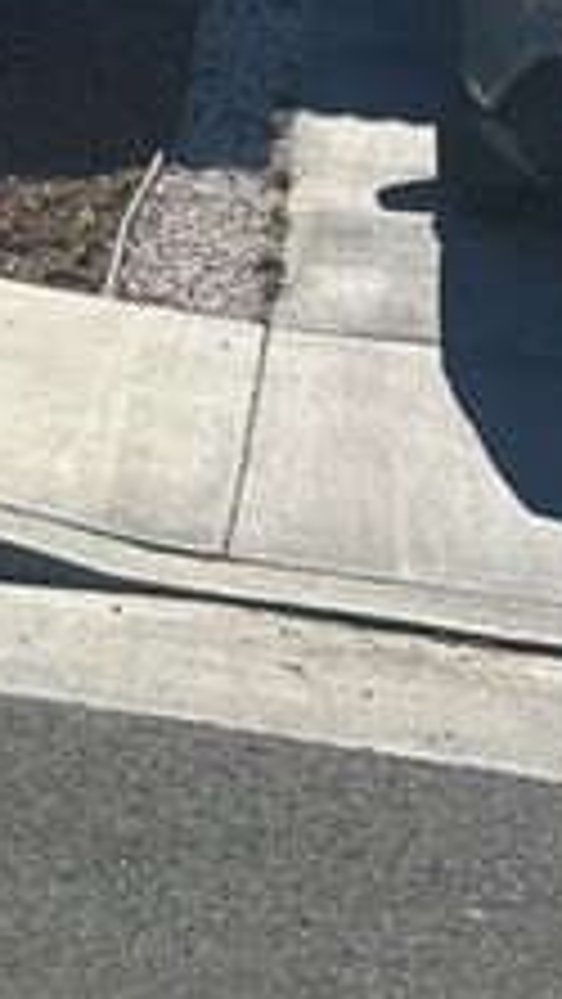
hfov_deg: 13.5
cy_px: -376
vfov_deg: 21.9
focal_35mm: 85
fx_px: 2250
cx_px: -265
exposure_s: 1/8000
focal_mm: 5.7
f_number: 1.5
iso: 50
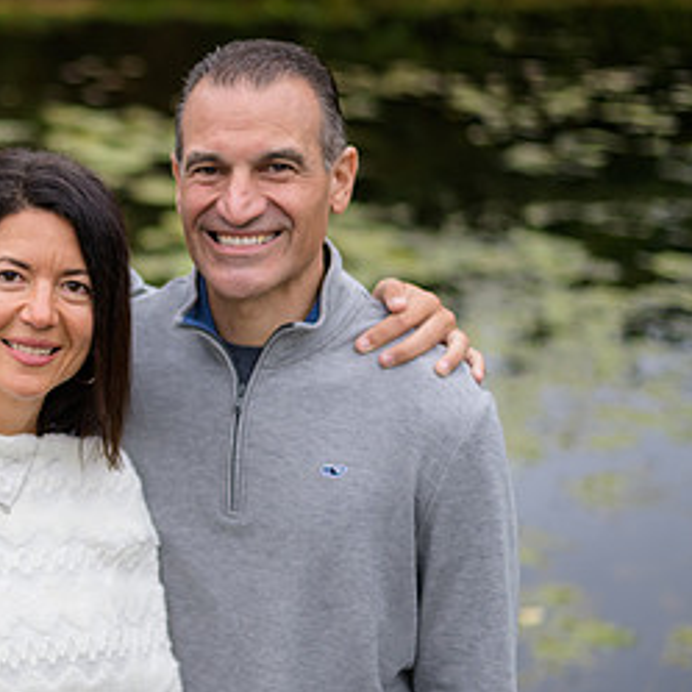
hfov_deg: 17.0
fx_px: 2239
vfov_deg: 17.6
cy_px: 374
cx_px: -69
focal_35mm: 99
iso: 200
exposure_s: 1/640
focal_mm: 50
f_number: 2
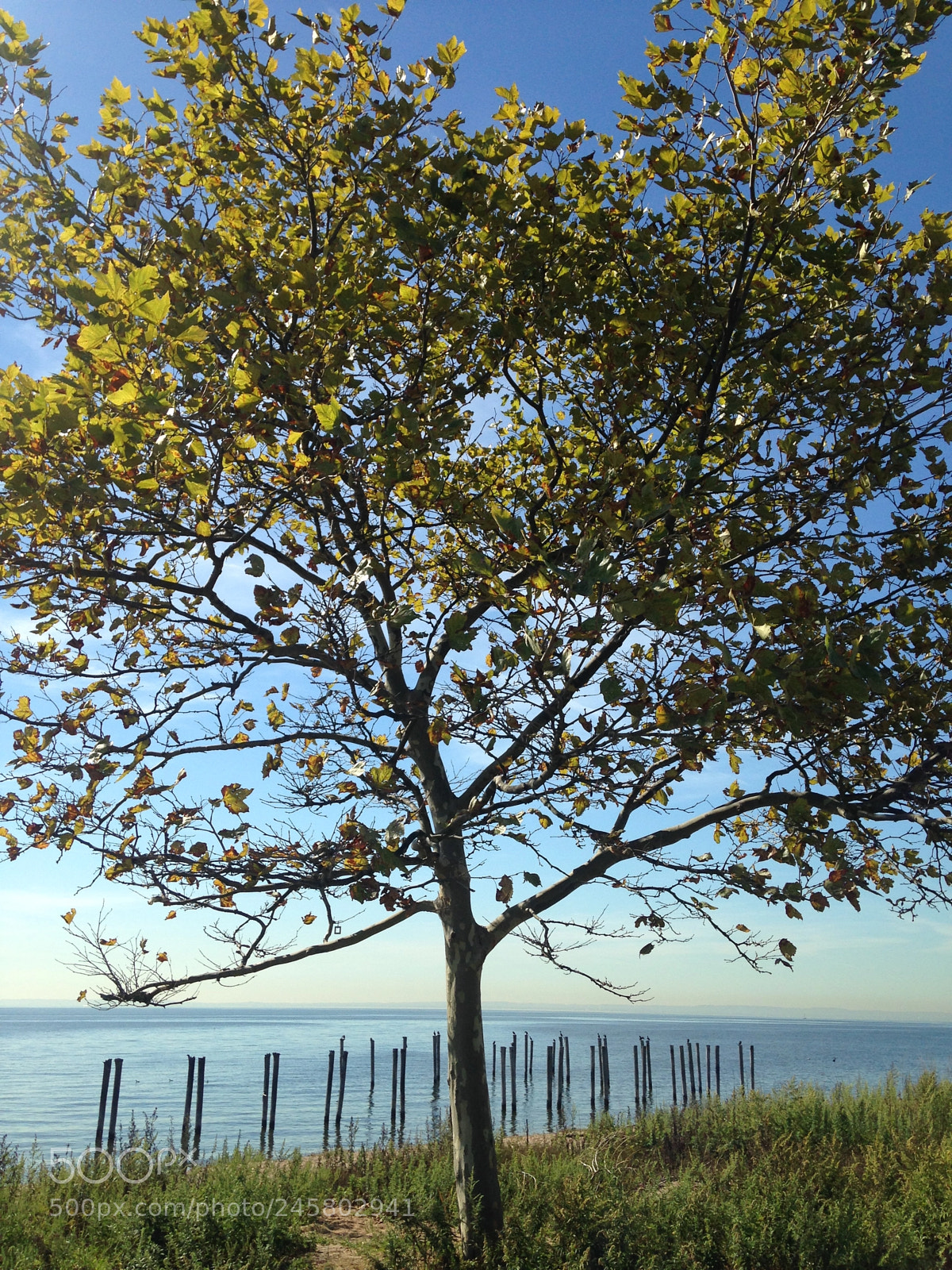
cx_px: 476
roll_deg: -1.7
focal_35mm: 33
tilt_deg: +16.6
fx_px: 1210
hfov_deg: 42.9
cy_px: 635
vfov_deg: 55.4
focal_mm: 4.12
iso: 50
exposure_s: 1/1642
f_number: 2.4
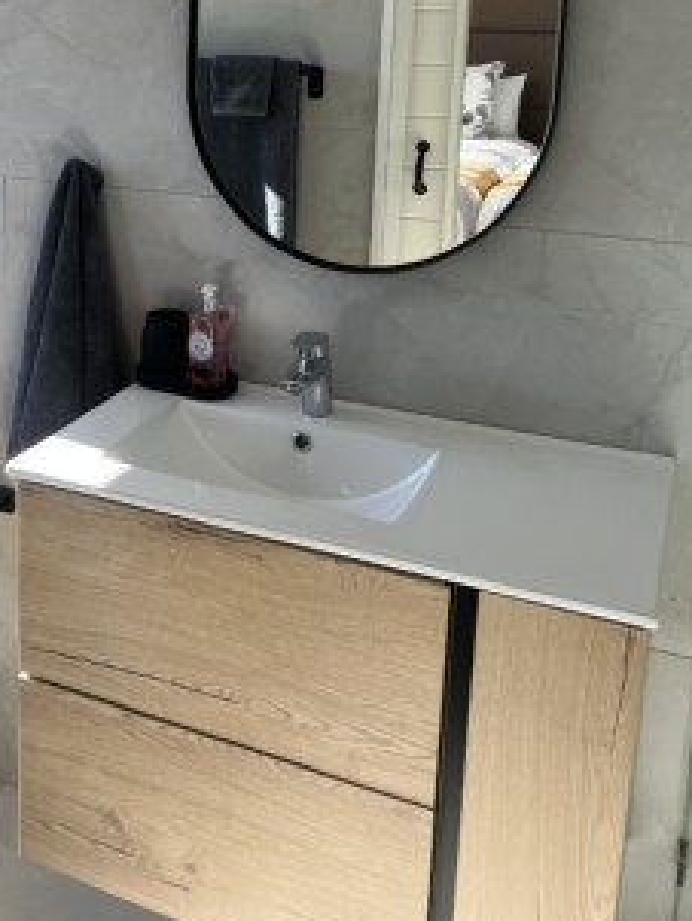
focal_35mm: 43
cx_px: 178
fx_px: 1145
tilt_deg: -9.5
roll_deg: -2.2
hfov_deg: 33.0
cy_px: 213
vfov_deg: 42.3
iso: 50
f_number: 1.5
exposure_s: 1/353
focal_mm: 5.7
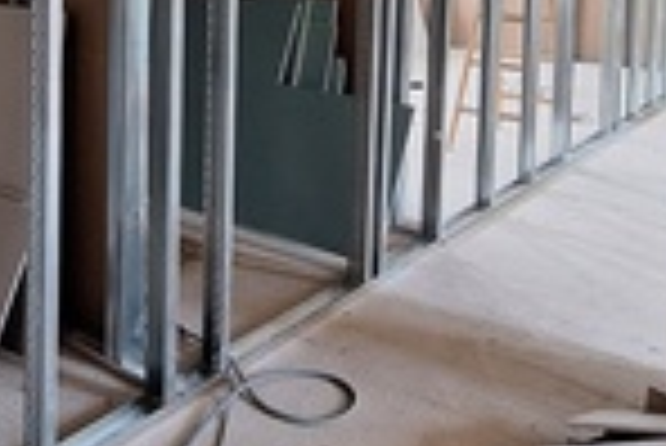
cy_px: -14
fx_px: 759
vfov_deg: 30.1
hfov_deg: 47.3
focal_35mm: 41
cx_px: 302
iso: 160
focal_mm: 1.74
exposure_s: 1/33
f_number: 2.2
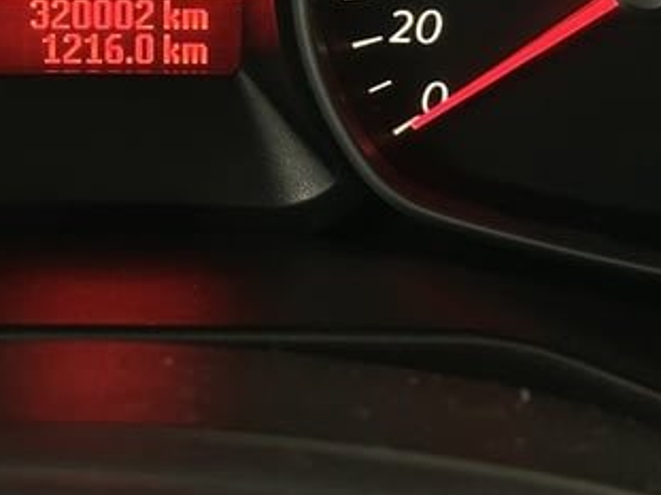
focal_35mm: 139
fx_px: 2653
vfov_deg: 10.5
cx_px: 96
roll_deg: +0.1
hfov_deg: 14.1
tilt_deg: -25.0
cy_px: -120
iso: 250
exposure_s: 1/33
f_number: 1.78
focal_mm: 6.86
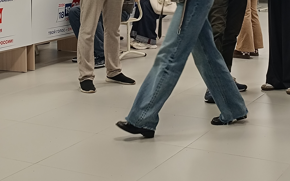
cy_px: -31
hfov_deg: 49.3
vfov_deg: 28.3
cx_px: 147
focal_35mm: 40
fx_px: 316
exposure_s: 1/100
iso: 1213
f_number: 1.65
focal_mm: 6.14
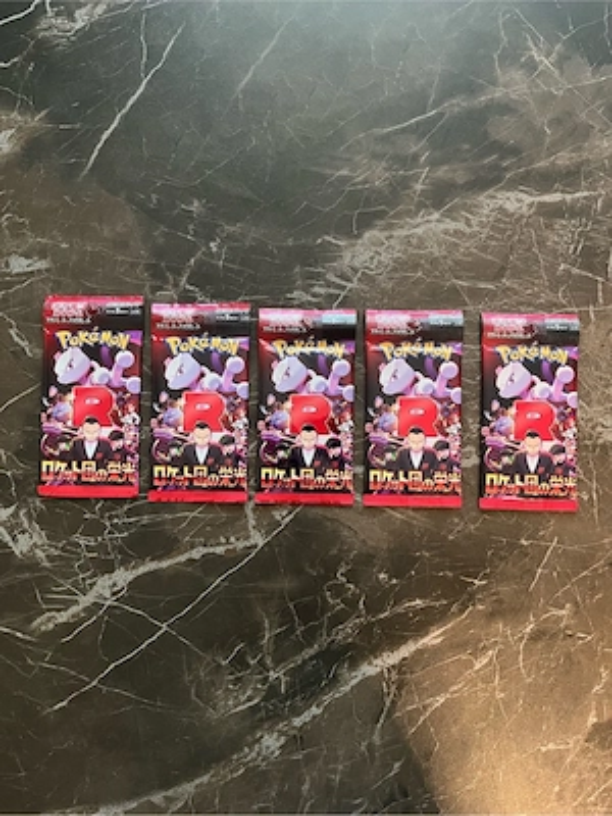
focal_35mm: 26
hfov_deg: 53.1
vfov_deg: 67.3
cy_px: 408
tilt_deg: -86.5
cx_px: 306
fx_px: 613
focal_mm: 5.1
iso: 400
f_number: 1.6
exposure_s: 1/33
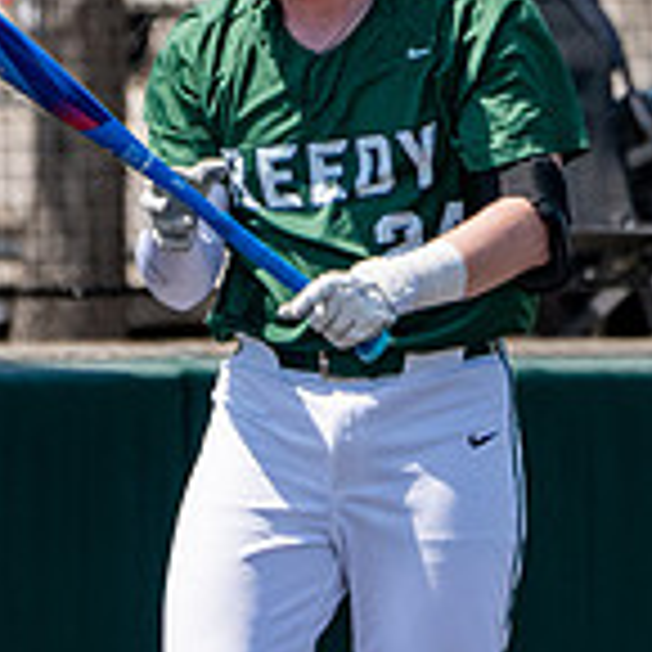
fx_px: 33073
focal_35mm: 1552
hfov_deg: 1.1
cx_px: 279
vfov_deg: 1.1
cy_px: 264
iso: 800
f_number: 8
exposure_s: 1/2500
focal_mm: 384
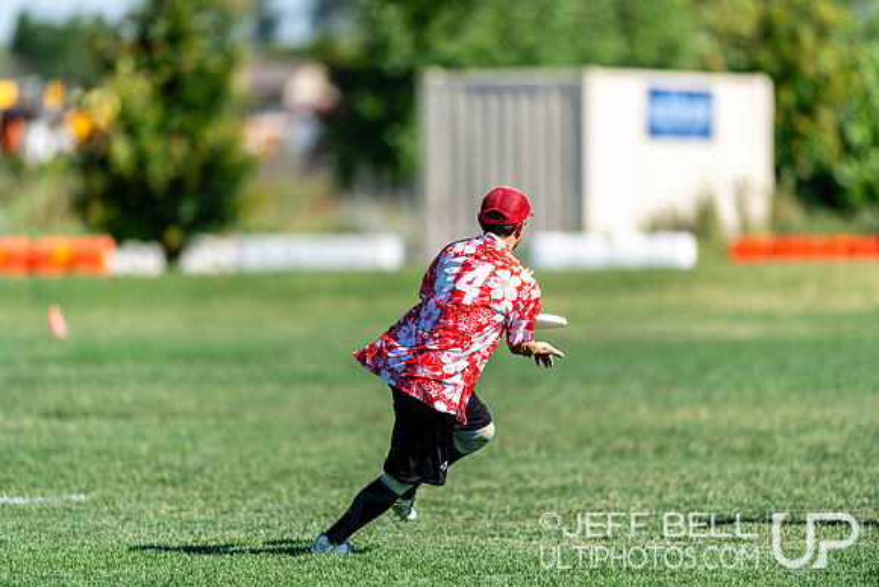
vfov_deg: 3.4
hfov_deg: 5.2
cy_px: 294
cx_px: 440
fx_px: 9768
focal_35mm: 400
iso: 100
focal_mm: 400
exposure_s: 1/2000
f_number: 2.8
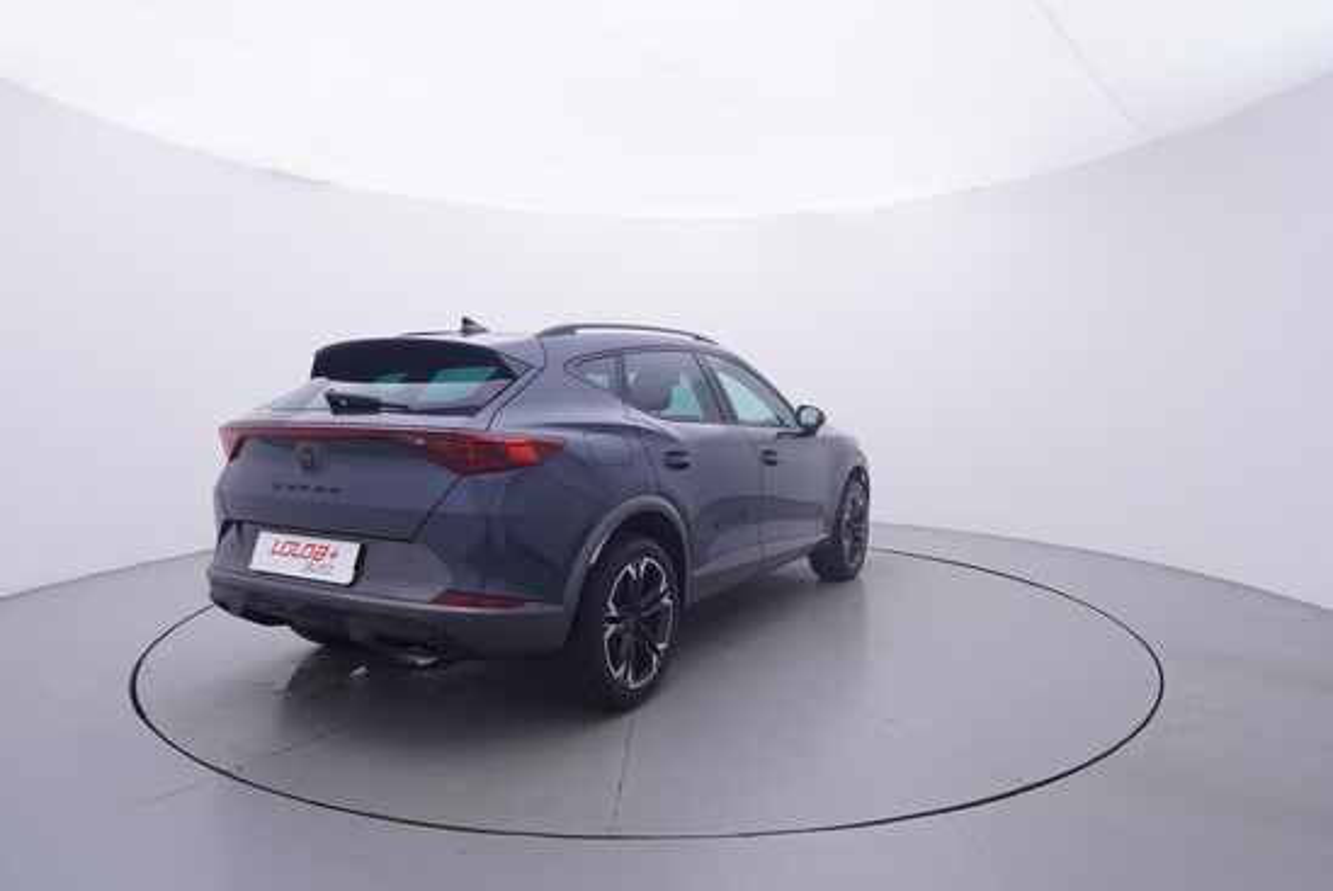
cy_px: 446
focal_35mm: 22
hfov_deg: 77.3
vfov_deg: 56.2
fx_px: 834
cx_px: 666
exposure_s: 1/80
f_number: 5
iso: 200
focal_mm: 15
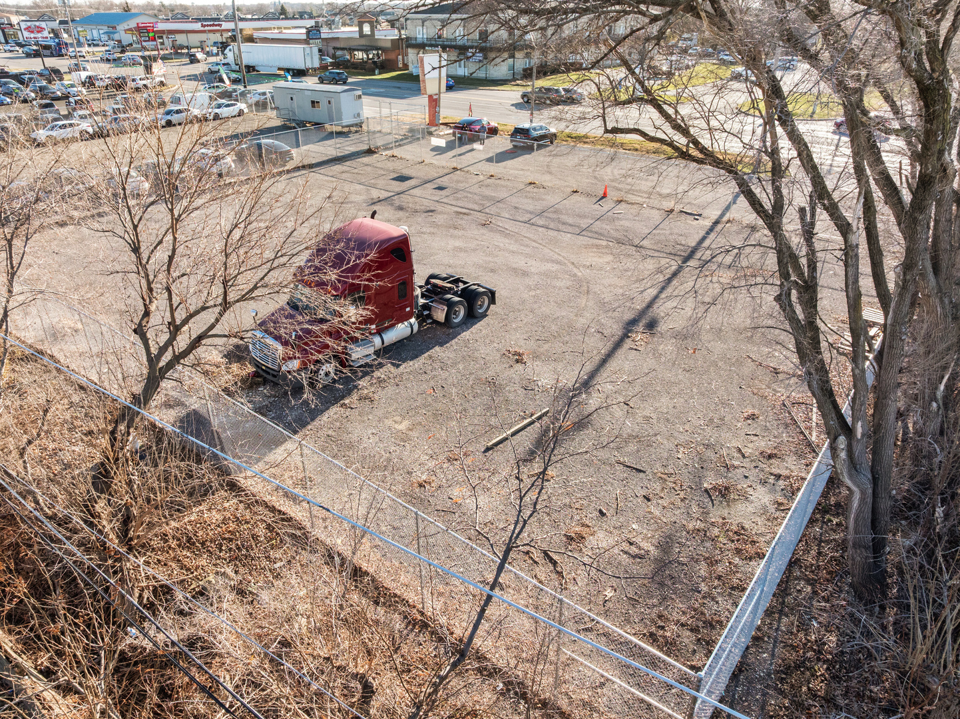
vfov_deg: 56.8
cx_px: 480
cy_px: 360
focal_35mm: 24
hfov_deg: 71.6
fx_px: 665
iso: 400
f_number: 8
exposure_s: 1/240
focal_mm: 12.29
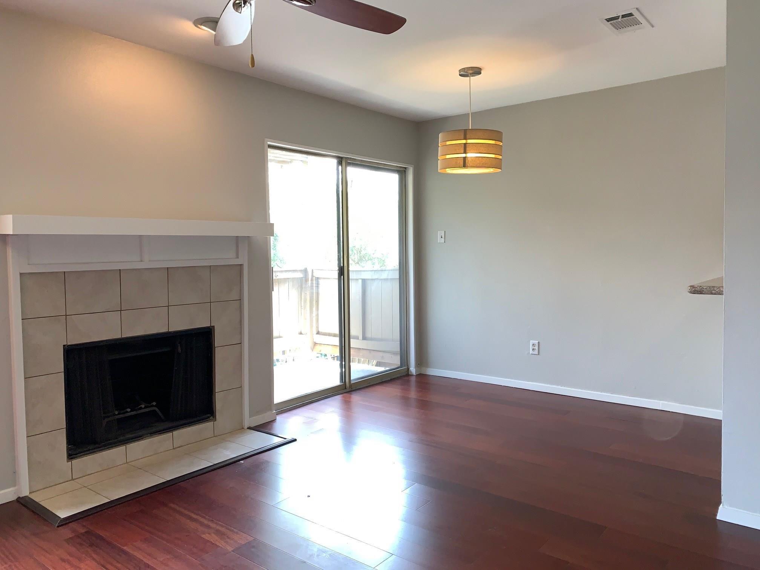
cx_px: 380
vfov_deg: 53.1
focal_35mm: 26
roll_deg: +0.8
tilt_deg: -3.0
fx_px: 571
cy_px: 285
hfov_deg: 67.3
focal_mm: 4.25
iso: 80
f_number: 1.8
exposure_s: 1/84
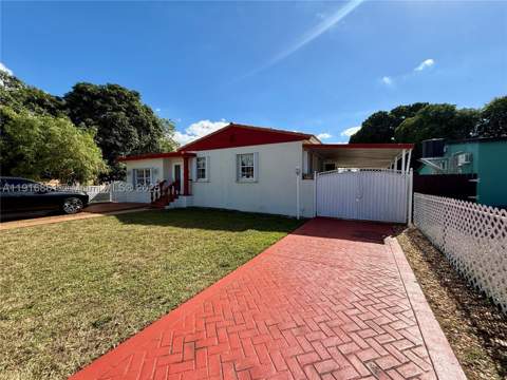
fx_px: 205
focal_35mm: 14
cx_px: 254
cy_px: 190
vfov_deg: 85.7
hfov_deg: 102.1
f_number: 2.2
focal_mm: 2.22
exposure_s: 1/1901
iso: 50
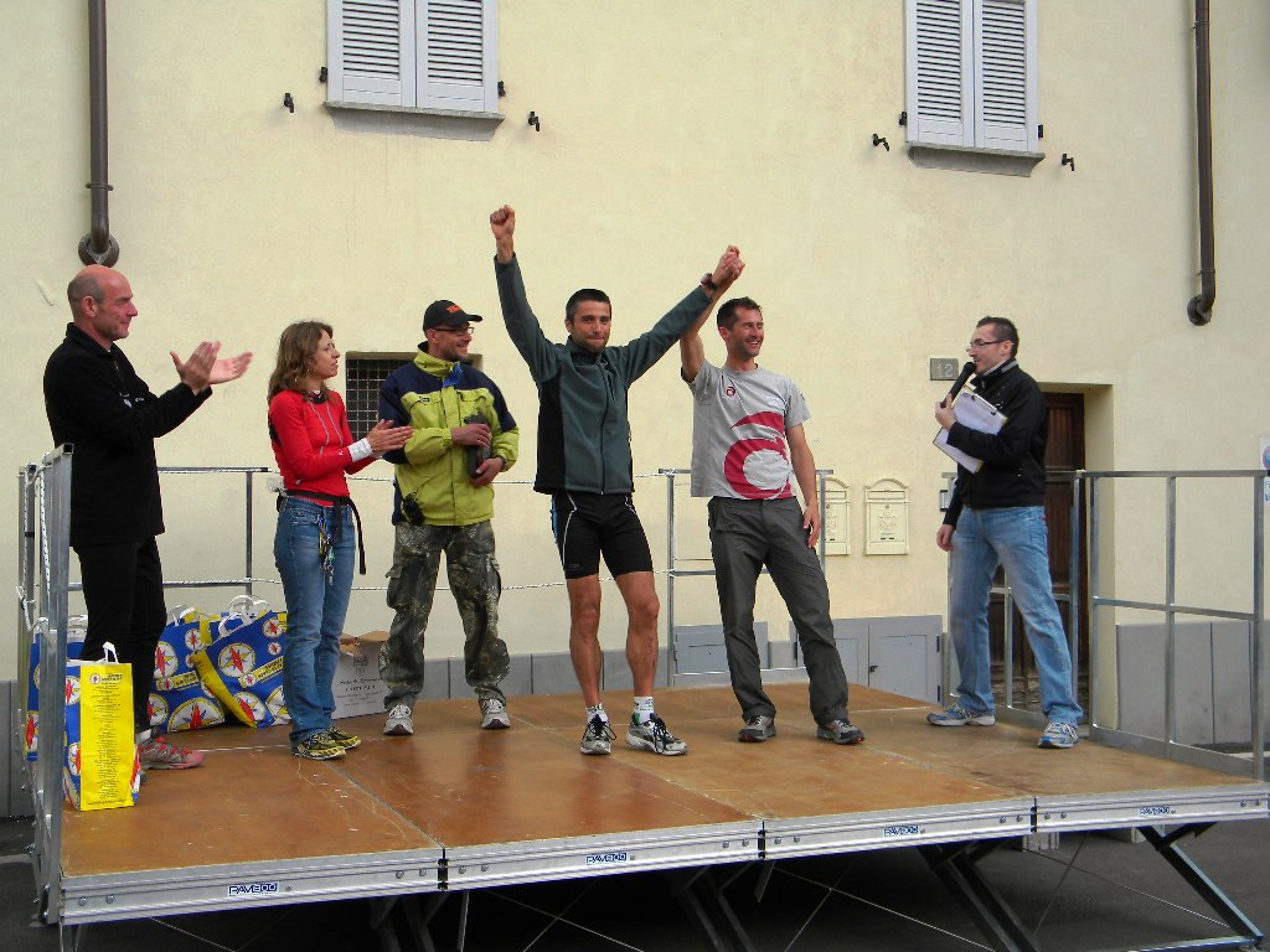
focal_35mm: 41
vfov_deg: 35.1
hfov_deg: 45.8
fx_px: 1504
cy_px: 476
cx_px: 635
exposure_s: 1/97.2
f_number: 3.8
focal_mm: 7.3
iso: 80
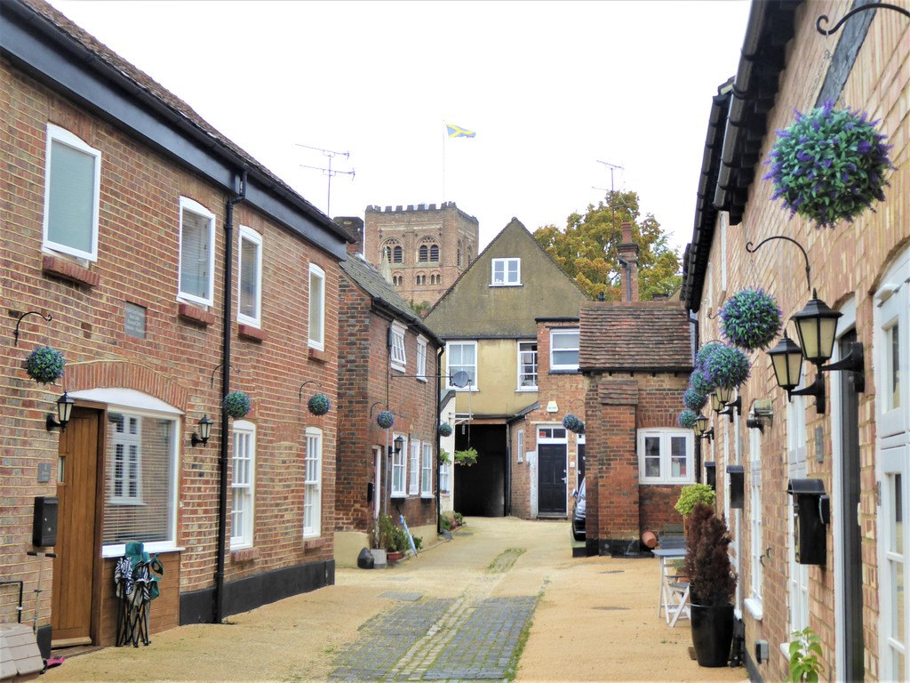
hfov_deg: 33.8
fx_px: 1498
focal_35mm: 57
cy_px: 342
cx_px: 455
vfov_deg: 25.7
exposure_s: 1/160
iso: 200
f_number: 4.1
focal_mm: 9.6
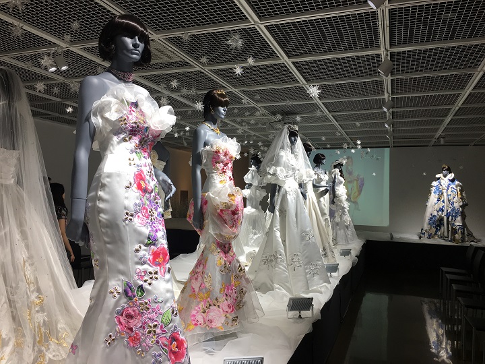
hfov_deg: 61.7
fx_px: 406
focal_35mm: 29
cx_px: 242
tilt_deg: +2.3
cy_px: 182
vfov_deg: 48.2
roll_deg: -0.5
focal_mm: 4.15
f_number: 2.2
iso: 32
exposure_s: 1/60
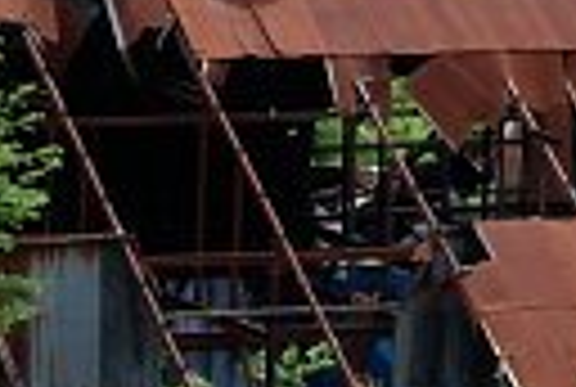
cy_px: -284
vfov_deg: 2.9
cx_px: 621
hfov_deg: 4.4
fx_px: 7505
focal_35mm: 468
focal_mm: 50
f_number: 9
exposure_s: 1/100
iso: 200
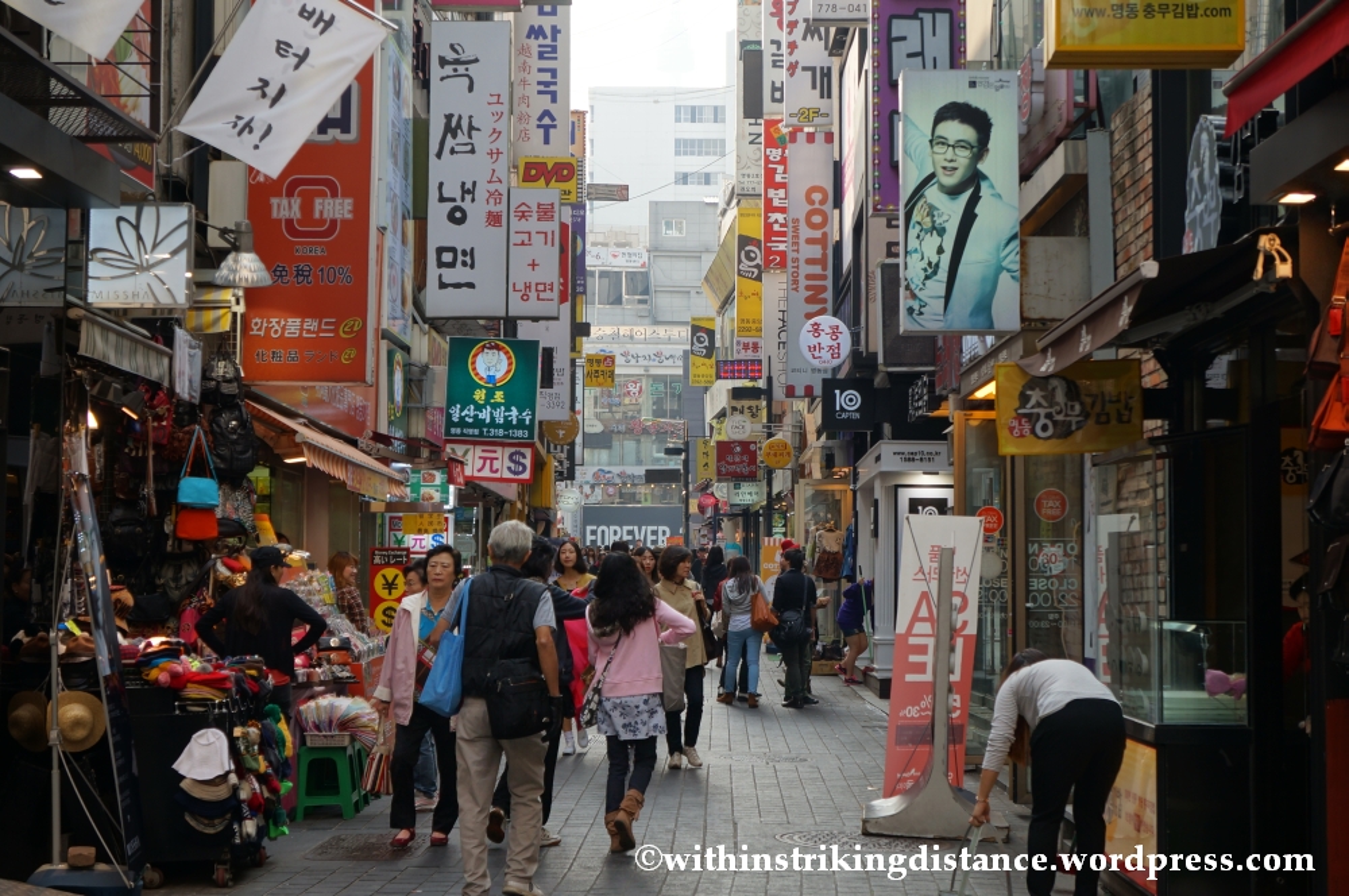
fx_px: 2133
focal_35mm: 57
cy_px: 448
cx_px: 674
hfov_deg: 35.1
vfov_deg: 23.7
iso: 200
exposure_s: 1/200
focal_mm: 38
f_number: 5.6
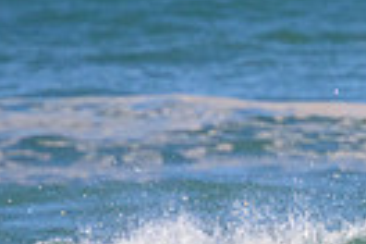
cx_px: 555
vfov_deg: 0.4
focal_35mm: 3512
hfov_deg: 0.6
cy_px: 403
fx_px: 35703
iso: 1600
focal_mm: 800
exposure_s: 1/2000
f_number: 11
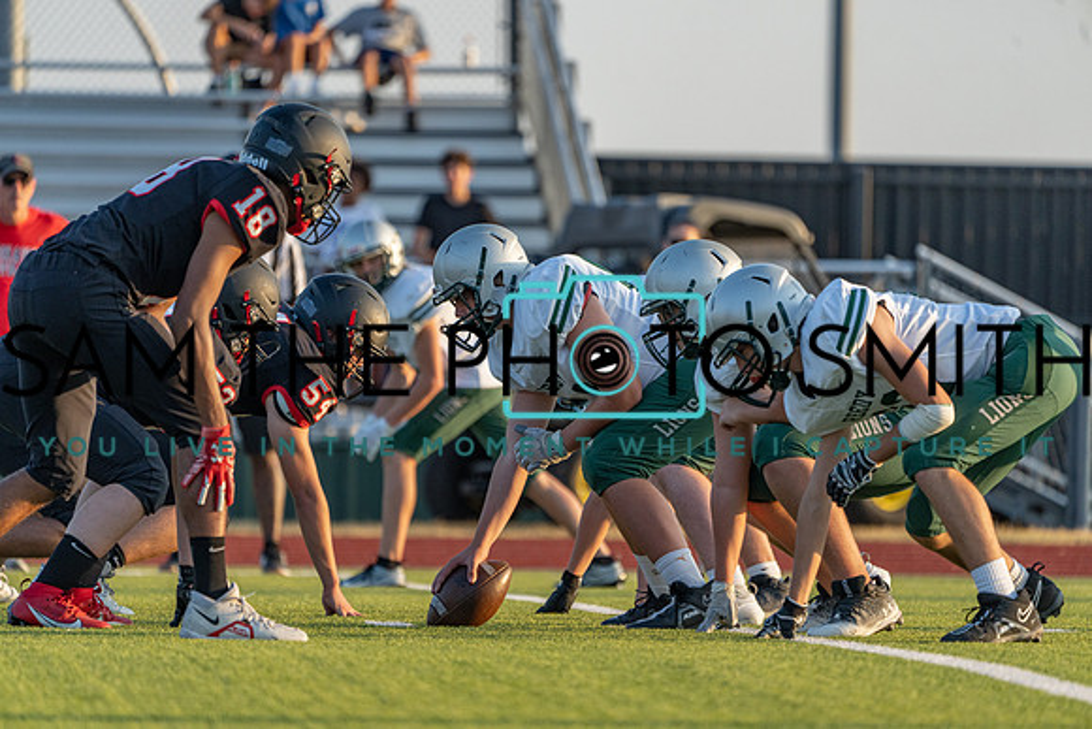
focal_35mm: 400
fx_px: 12136
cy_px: 364
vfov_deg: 3.4
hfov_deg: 5.2
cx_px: 546
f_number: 5.6
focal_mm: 400
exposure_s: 1/1250
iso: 800
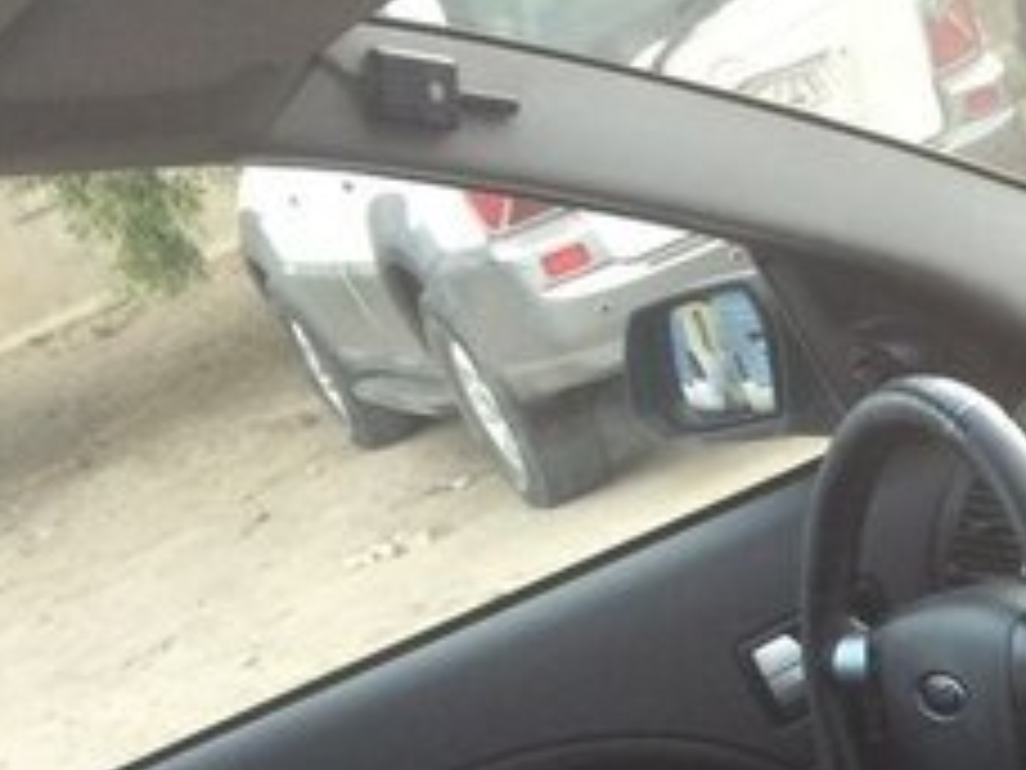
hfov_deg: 20.5
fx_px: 2490
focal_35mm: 84
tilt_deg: -30.6
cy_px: 1101
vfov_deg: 16.3
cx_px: 1467
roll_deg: +19.9
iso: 50
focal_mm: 4.15
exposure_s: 1/33
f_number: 2.2
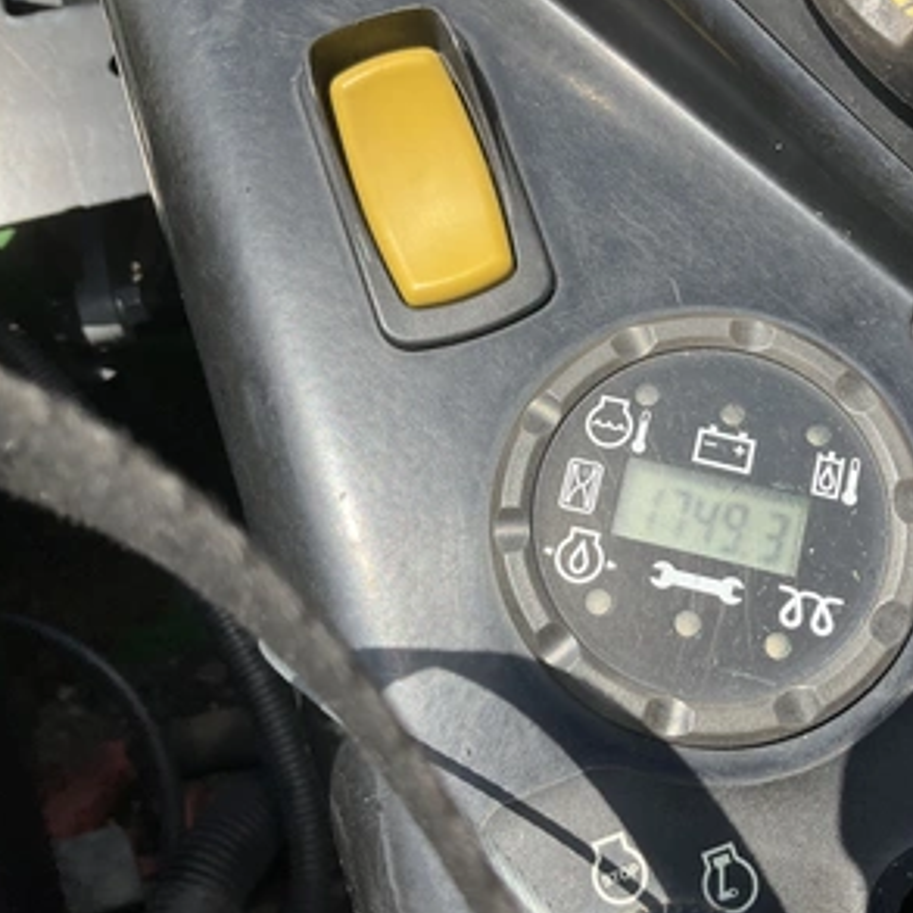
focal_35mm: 35
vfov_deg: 47.2
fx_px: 1044
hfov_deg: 46.7
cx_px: 580
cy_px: 458
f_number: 1.8
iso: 25
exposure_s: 1/1490
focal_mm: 3
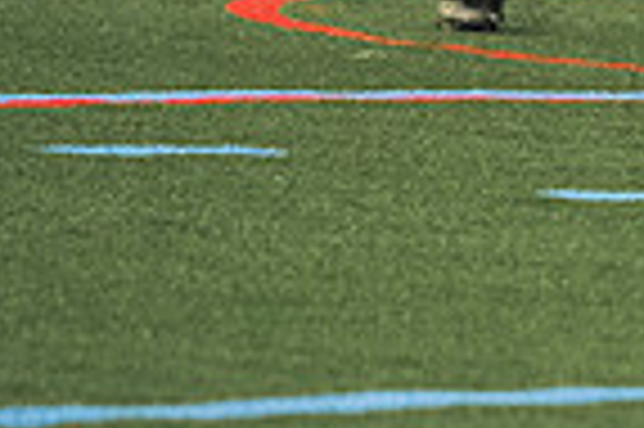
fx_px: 20709
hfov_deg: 1.8
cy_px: 158
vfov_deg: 1.2
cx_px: 991
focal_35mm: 1159
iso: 6400
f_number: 2.8
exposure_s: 1/500
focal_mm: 190
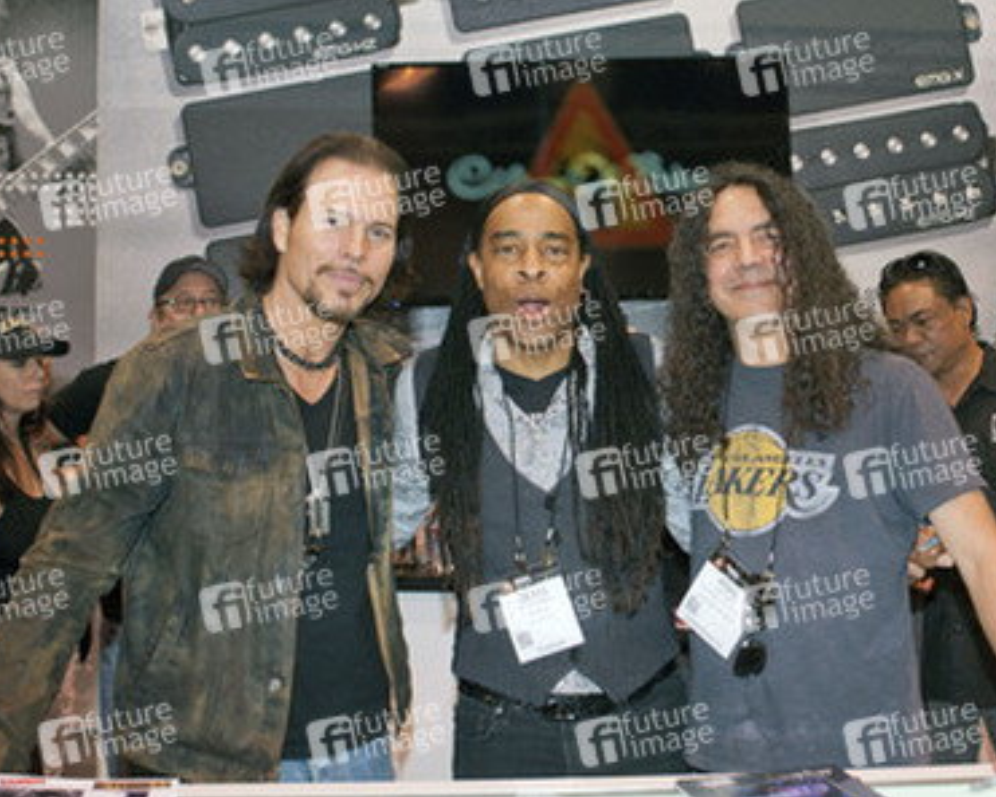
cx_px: 572
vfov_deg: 36.5
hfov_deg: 44.6
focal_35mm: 41
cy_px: 400
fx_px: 1209
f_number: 4.5
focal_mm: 24
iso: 1000
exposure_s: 1/320
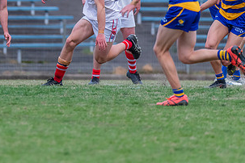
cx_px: -7
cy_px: 1
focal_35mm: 1071
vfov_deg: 1.3
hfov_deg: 1.9
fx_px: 7288
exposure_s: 1/1600
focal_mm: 460
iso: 1250
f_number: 6.3
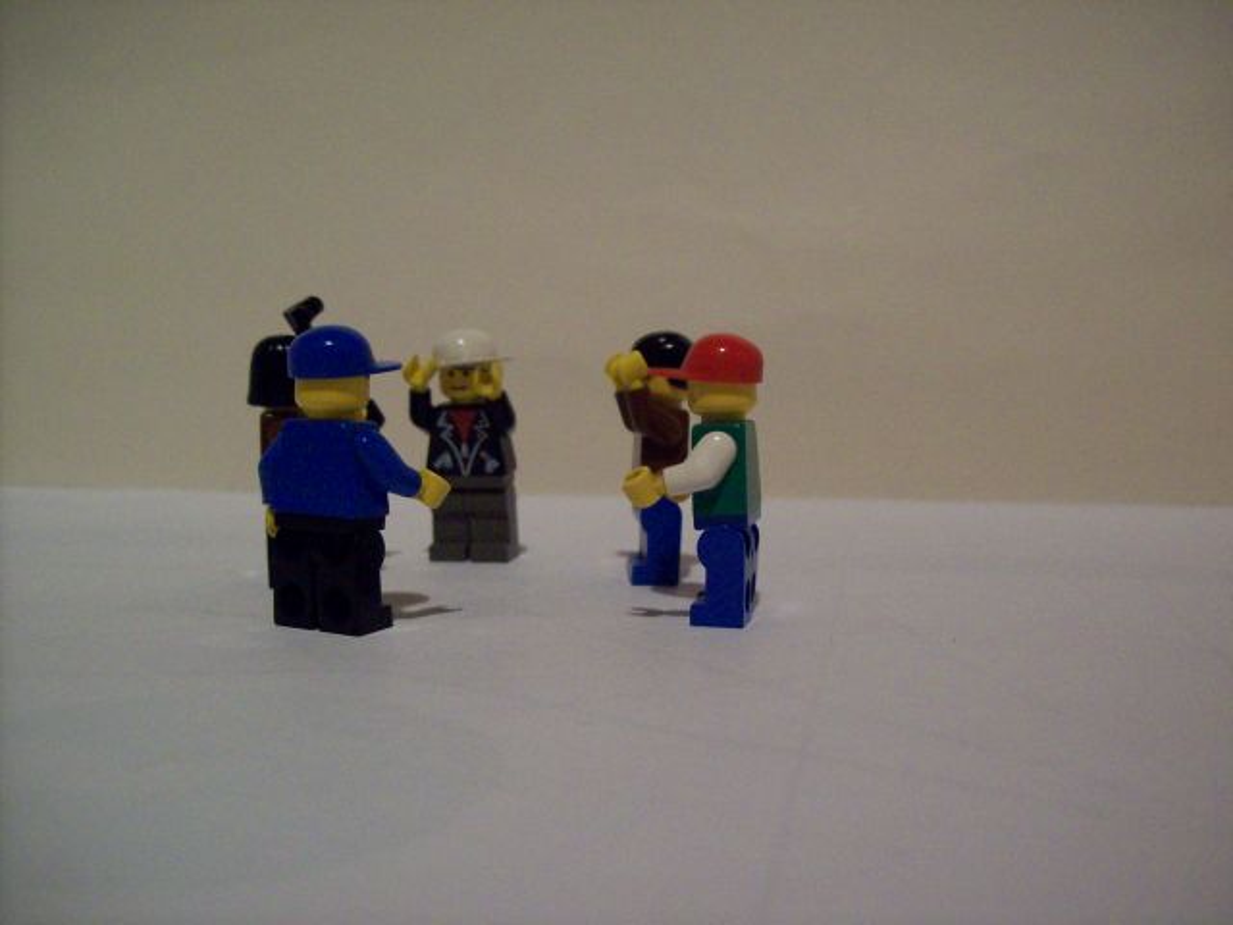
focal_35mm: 36
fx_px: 1282
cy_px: 462
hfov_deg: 51.4
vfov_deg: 39.7
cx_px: 616
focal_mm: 6
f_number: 2.7
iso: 200
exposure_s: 1/8
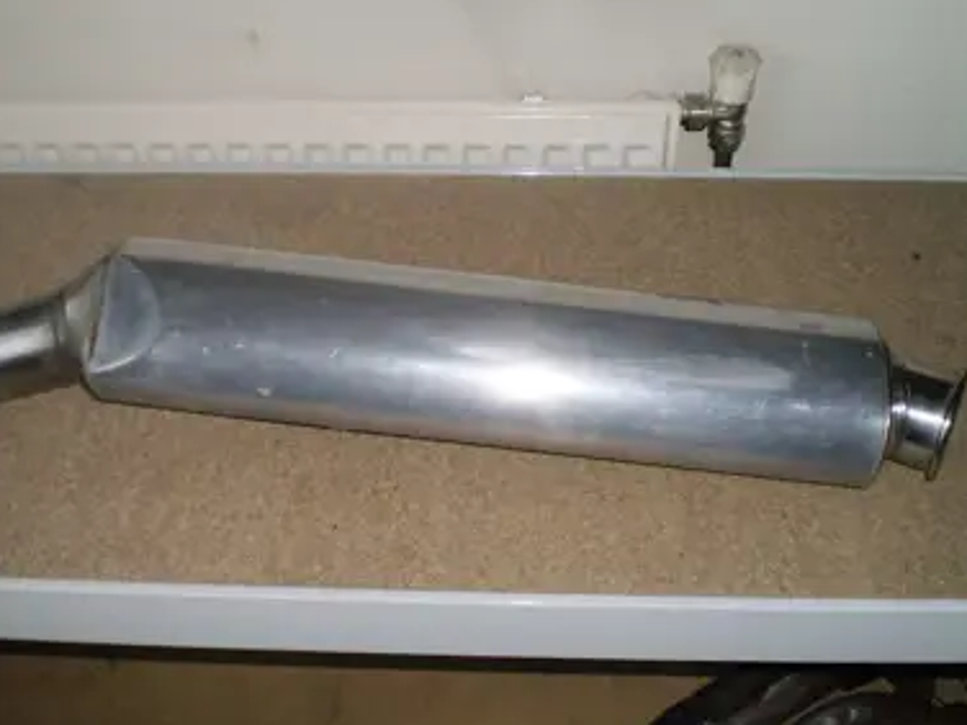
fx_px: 1285
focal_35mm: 46
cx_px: 440
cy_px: 337
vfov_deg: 31.5
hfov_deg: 41.2
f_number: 3.1
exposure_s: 1/30
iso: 125
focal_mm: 6.3
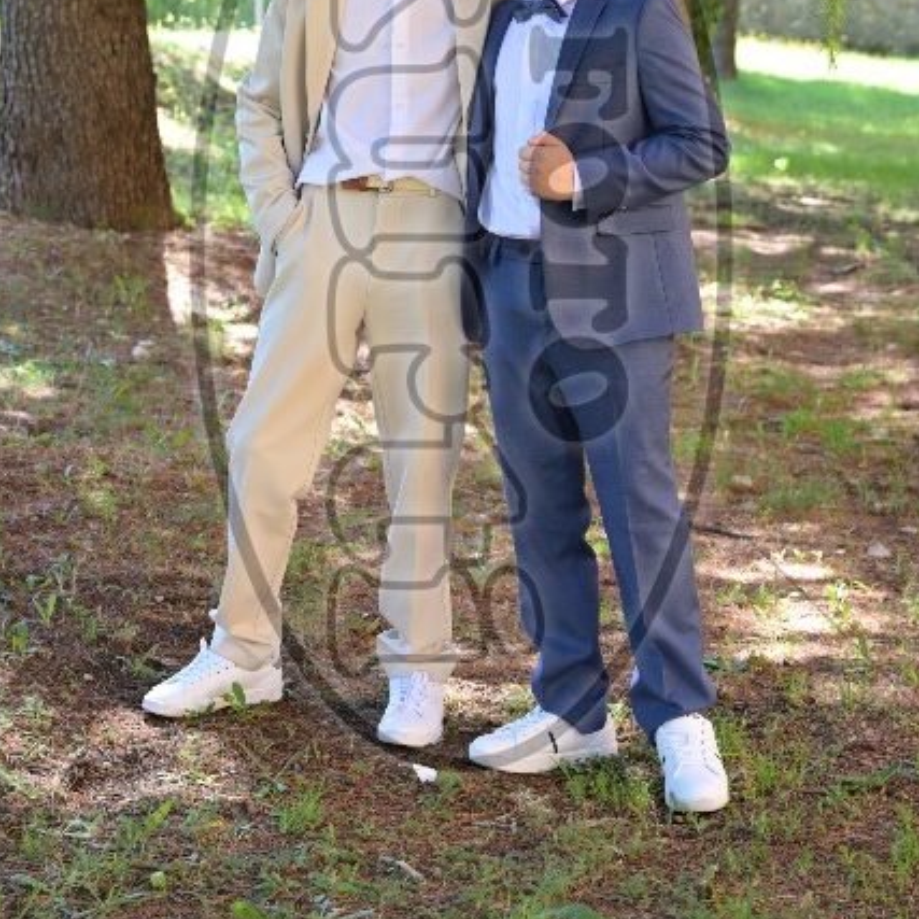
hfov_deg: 20.6
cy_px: 252
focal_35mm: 84
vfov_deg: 20.5
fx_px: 2523
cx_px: 460
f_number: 5.6
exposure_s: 1/160
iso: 640
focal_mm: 65
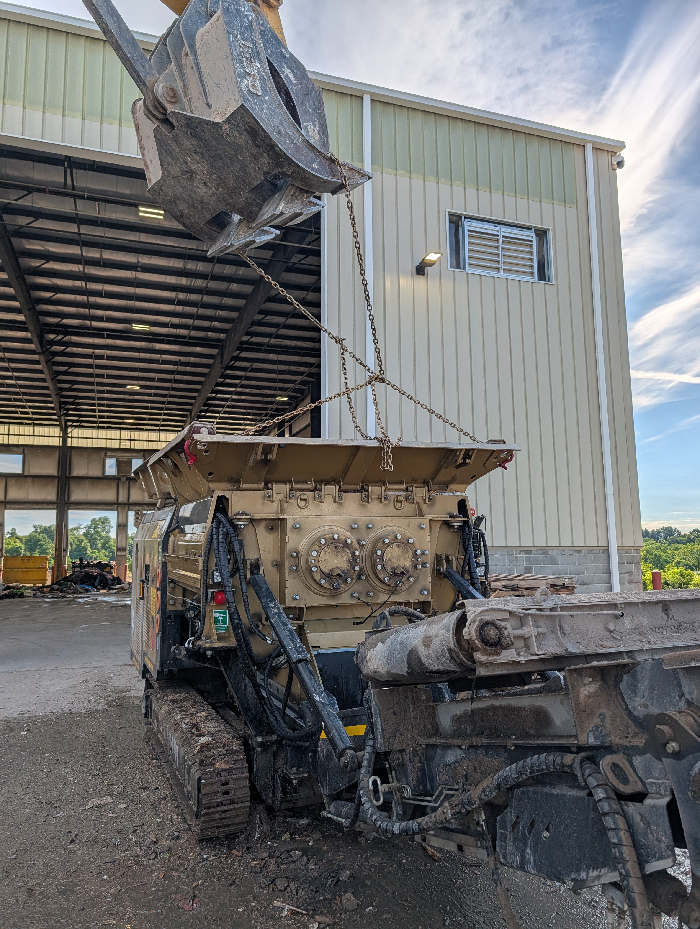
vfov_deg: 71.5
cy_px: 464
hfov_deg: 56.9
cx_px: 350
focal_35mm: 24
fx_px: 645
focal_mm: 6.9
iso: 19
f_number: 1.68
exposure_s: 1/2545
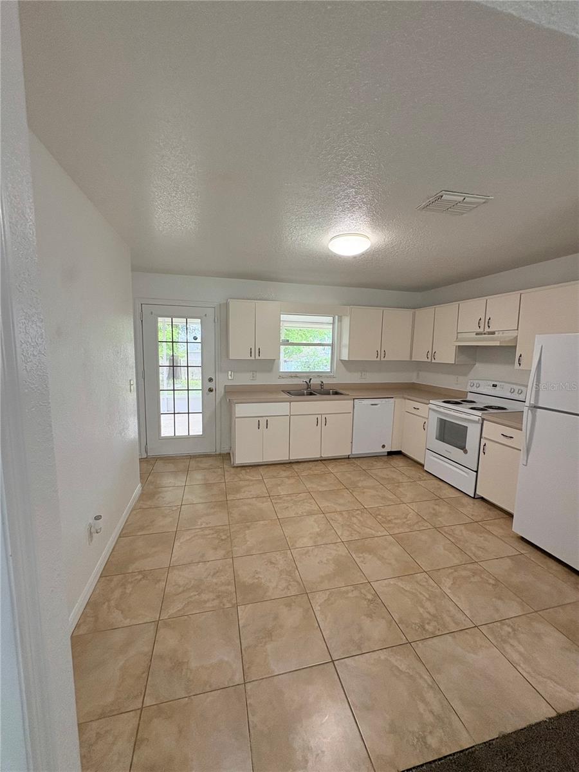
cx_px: 290
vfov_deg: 102.1
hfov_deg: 85.7
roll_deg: -1.1
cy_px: 386
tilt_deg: -7.4
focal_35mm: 14
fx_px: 312
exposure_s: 1/120
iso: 200
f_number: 2.2
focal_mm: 2.22
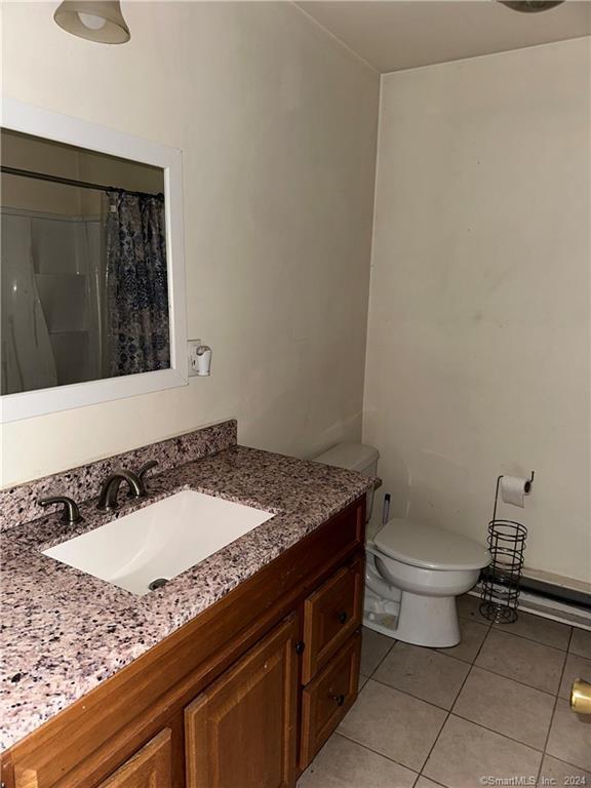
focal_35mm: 24
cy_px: 394
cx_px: 296
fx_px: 546
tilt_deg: -10.0
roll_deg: -1.4
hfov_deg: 56.8
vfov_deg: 71.6
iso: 50
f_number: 1.78
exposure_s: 1/4
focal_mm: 6.86
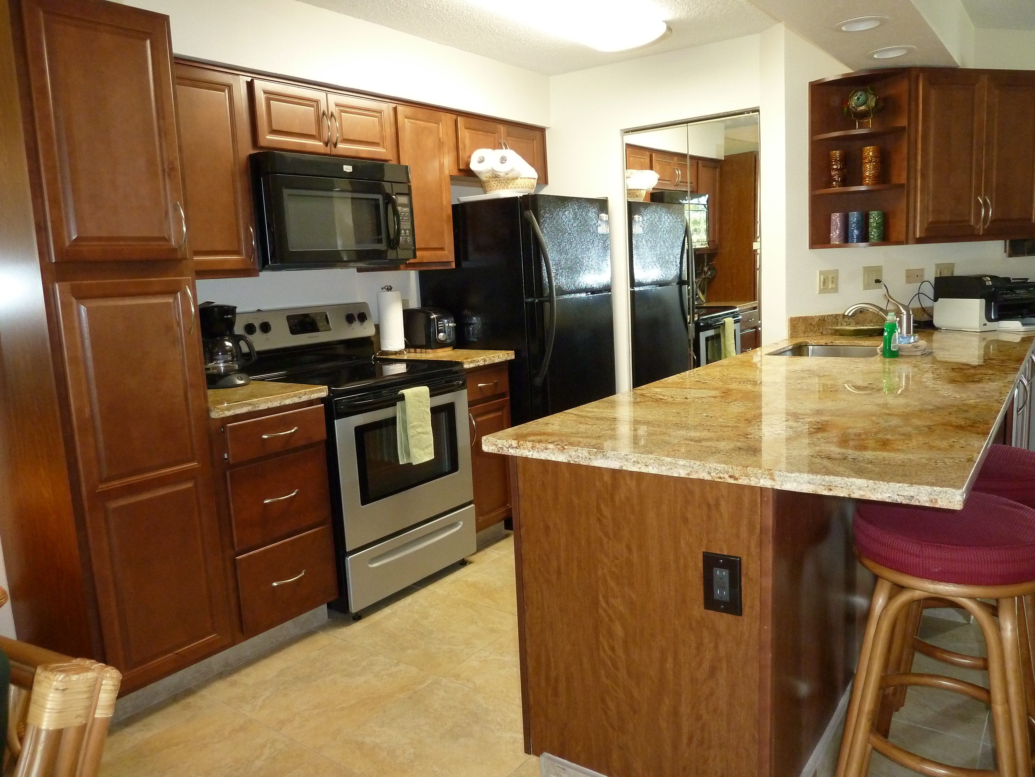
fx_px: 747
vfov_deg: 54.9
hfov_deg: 69.4
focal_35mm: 25
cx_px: 518
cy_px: 388
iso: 320
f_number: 3.3
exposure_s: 1/30
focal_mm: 4.1
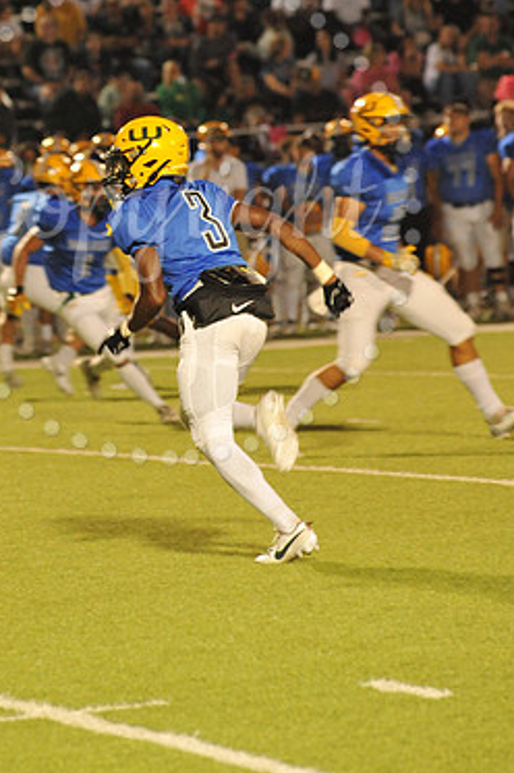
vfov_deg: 6.6
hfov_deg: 4.4
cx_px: 170
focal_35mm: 311
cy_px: 211
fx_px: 6672
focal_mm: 200
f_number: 5.6
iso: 5000
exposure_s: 1/200
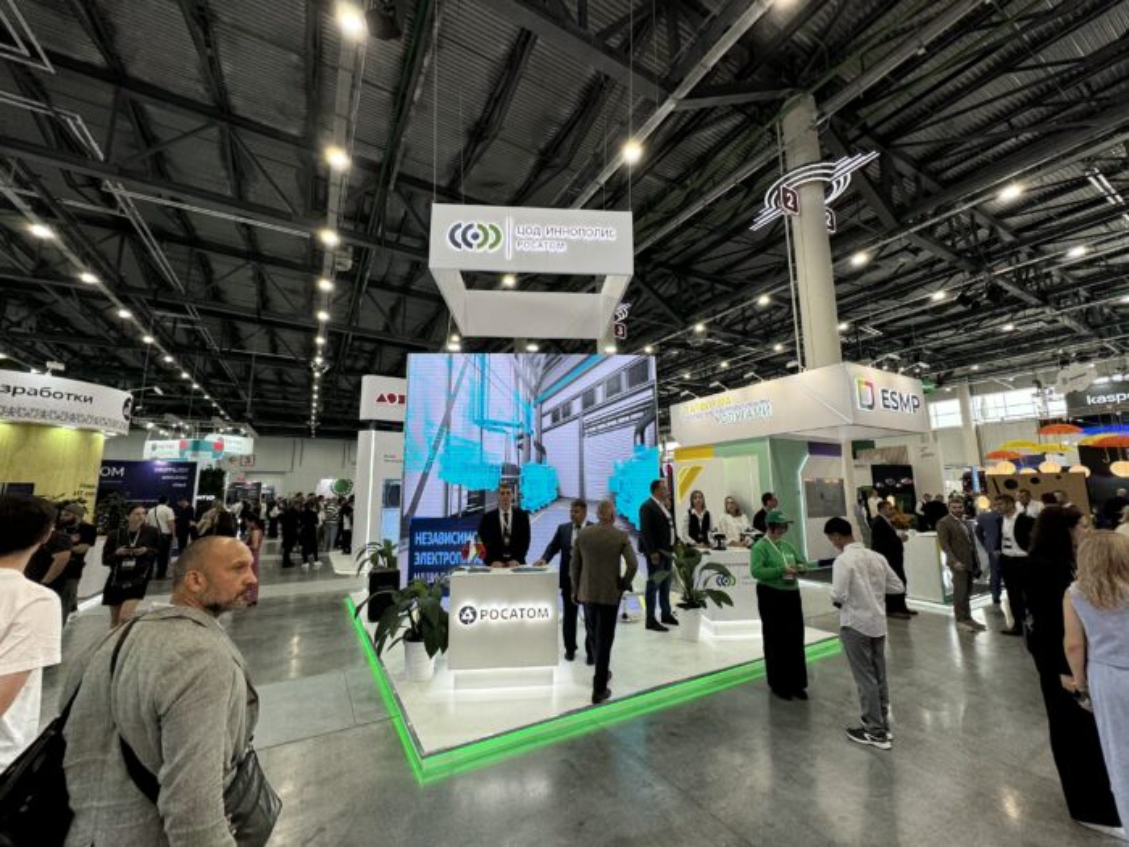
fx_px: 457
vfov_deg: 85.7
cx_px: 564
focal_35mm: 14
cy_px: 424
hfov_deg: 102.1
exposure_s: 1/100
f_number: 2.2
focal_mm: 2.22
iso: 40
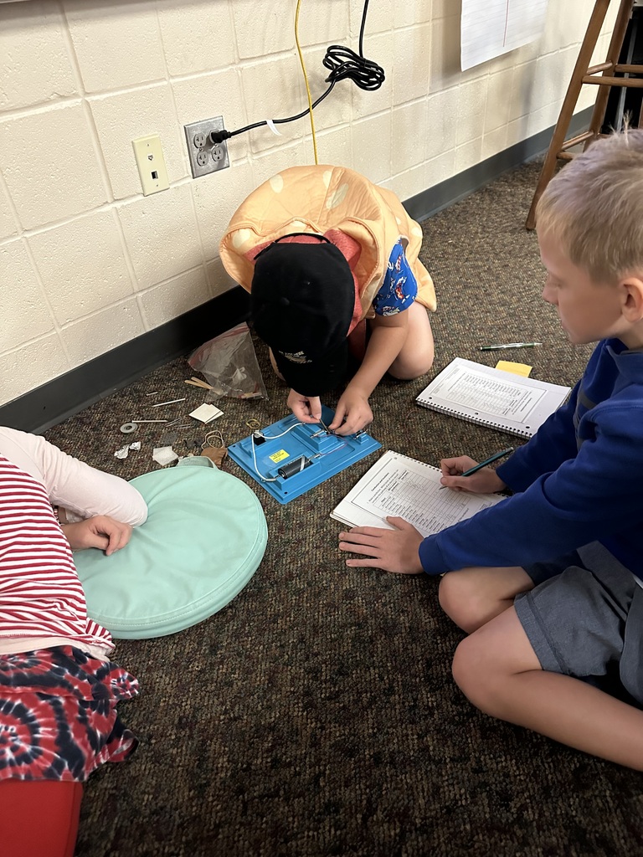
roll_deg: +5.3
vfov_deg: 71.6
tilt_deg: -37.7
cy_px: 428
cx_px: 322
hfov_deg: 56.8
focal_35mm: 24
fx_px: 594
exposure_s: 1/42
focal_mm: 6.86
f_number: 1.78
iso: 800
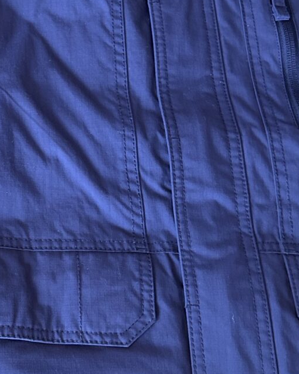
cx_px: -32
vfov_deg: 25.4
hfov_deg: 19.5
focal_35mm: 75
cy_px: 162
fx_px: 830
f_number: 1.78
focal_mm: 6.86
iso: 500
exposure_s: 1/60
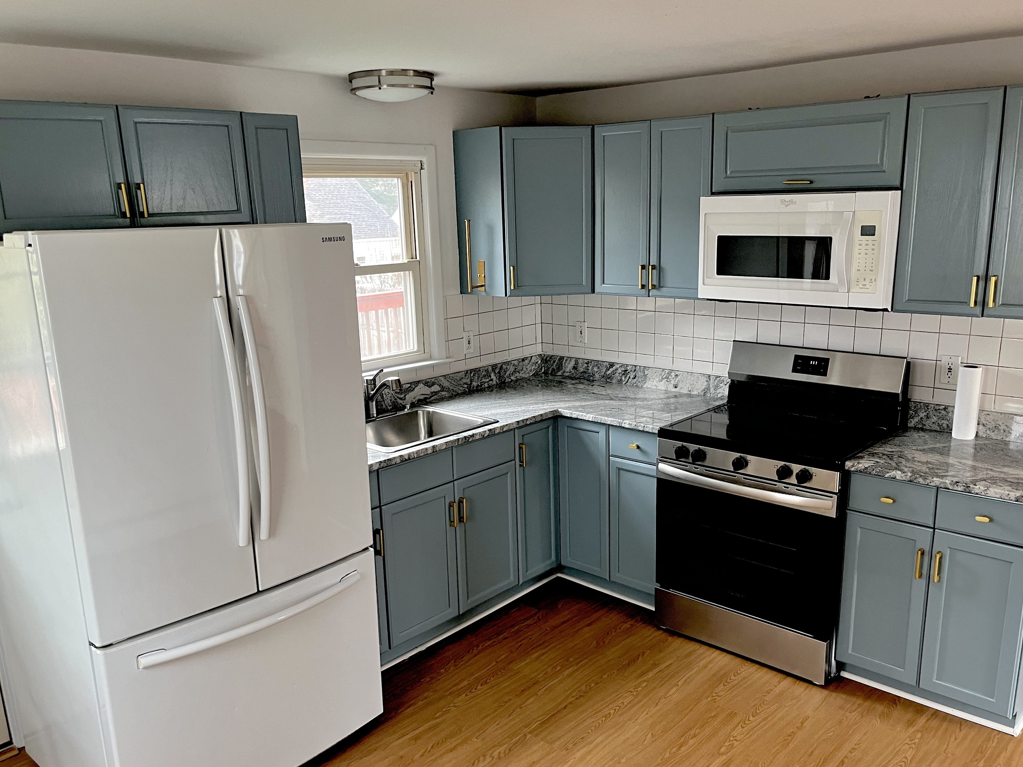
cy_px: 417
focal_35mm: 29
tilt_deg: -14.0
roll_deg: +0.7
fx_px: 857
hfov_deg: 61.6
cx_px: 526
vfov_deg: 48.2
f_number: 1.6
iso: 125
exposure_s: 1/88
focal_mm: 5.1
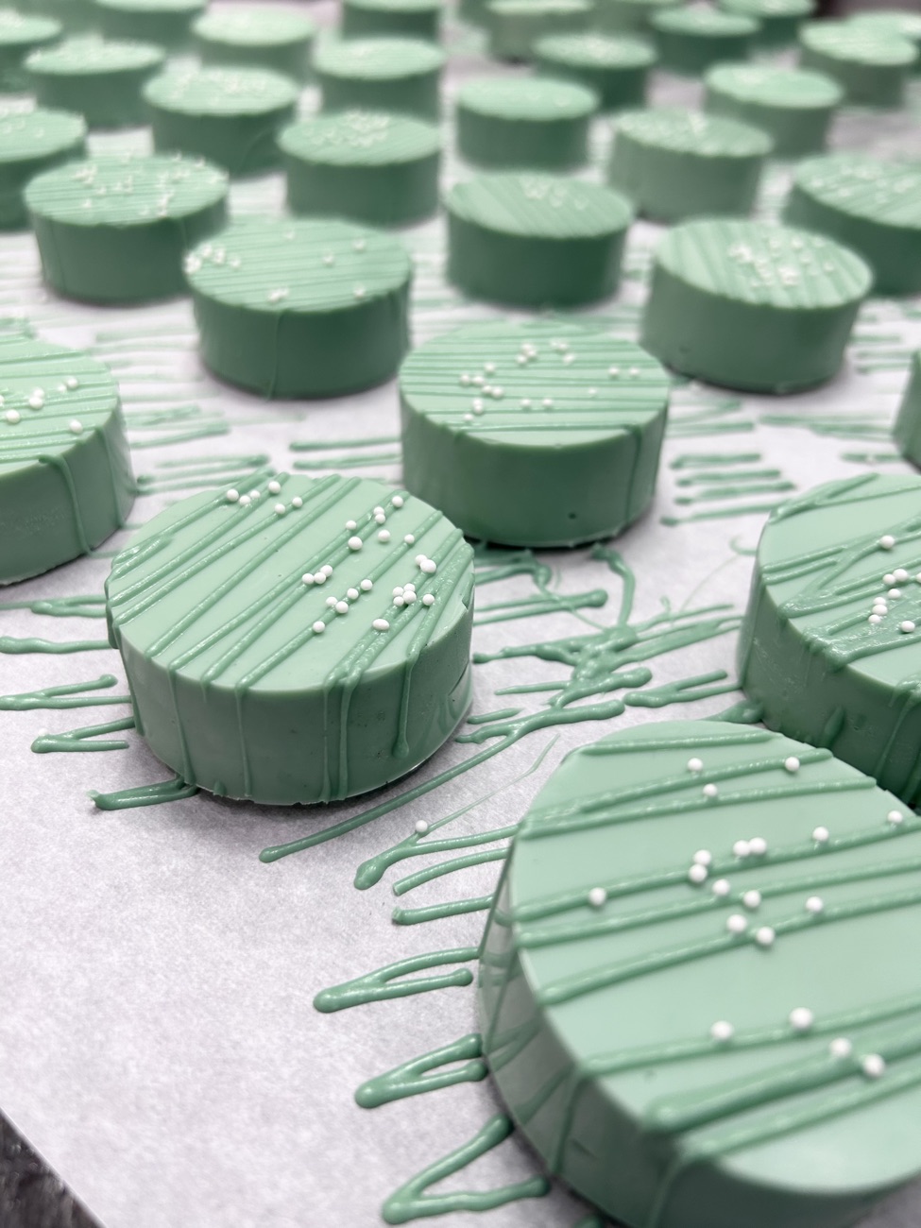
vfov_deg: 67.3
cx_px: 460
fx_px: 922
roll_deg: -3.5
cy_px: 614
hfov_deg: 53.1
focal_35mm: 26
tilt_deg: -41.4
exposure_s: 1/120
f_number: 1.5
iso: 100
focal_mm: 5.7
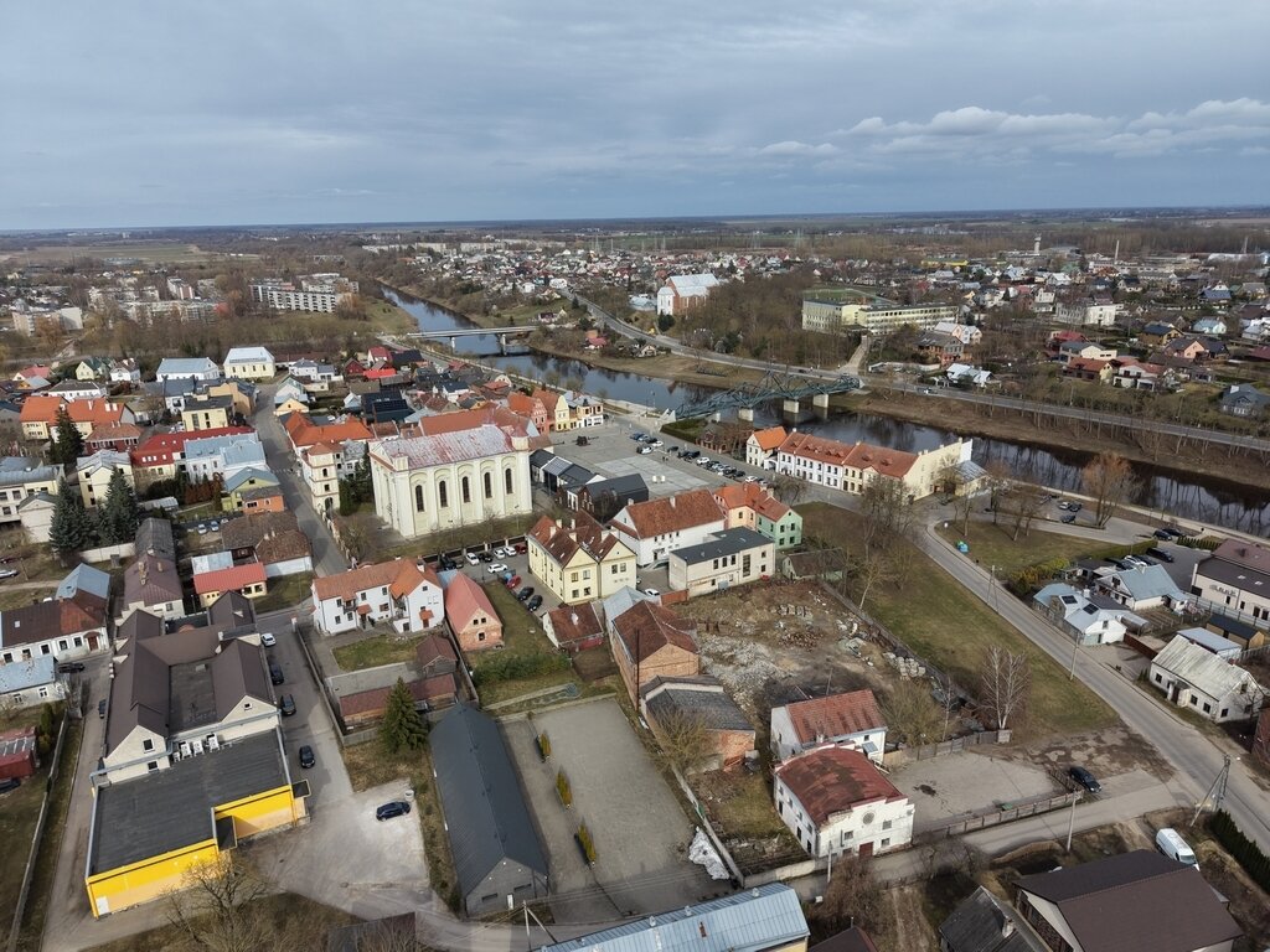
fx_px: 881
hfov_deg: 71.6
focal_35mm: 24
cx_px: 635
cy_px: 476
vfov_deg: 56.8
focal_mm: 8.67
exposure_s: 1/3200
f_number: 1.8
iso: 160
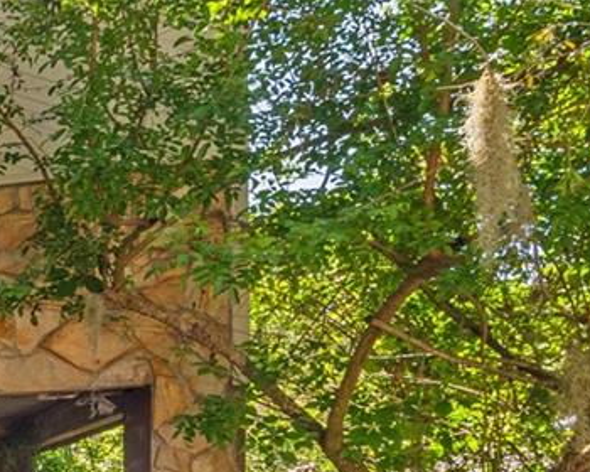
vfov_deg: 22.8
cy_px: 601
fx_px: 1048
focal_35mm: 60
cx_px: -710
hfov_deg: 17.0
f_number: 13
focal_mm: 14
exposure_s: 1/13
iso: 160
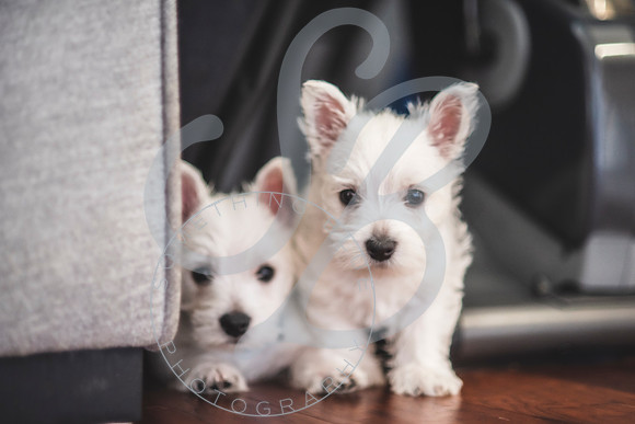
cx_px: 318
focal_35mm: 85
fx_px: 1500
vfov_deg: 16.1
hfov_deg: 23.9
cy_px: 212
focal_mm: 85
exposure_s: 1/125
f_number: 1.8
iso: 1000
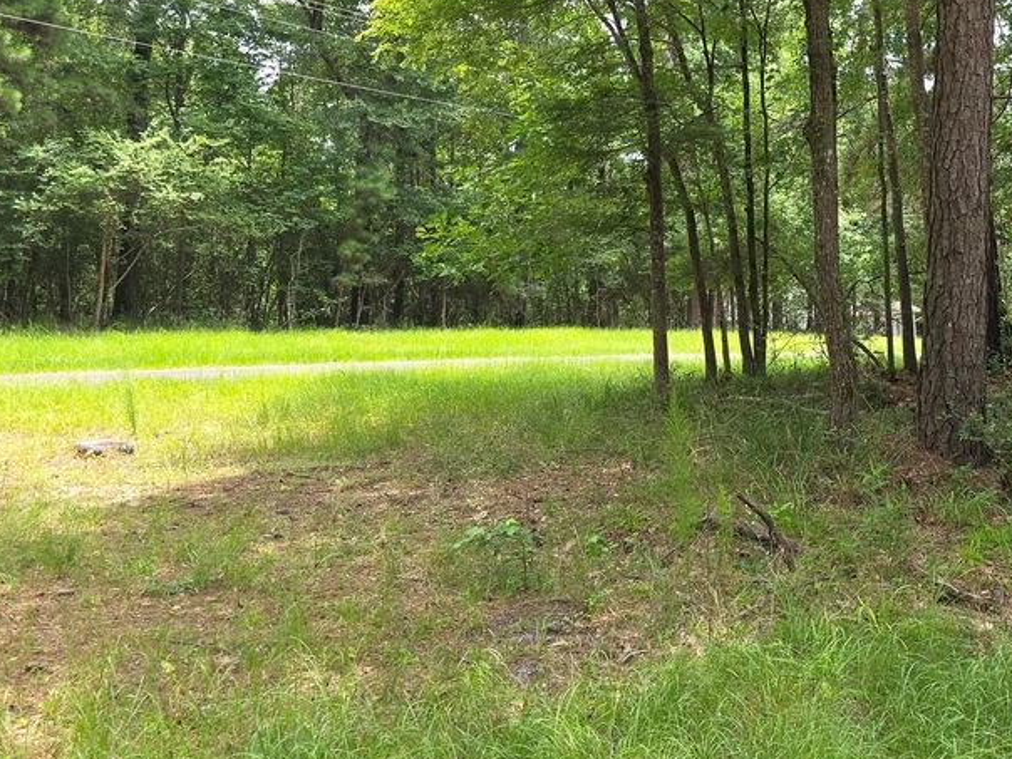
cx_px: 821
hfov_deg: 45.3
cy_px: 193
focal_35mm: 39
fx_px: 1140
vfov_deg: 36.0
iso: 12
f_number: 1.7
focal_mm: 6.3
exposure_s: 1/120
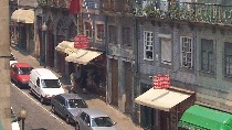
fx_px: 978
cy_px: -24
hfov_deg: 13.5
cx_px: 149
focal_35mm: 159
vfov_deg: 7.6
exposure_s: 1/350
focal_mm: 10.7
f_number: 5.6
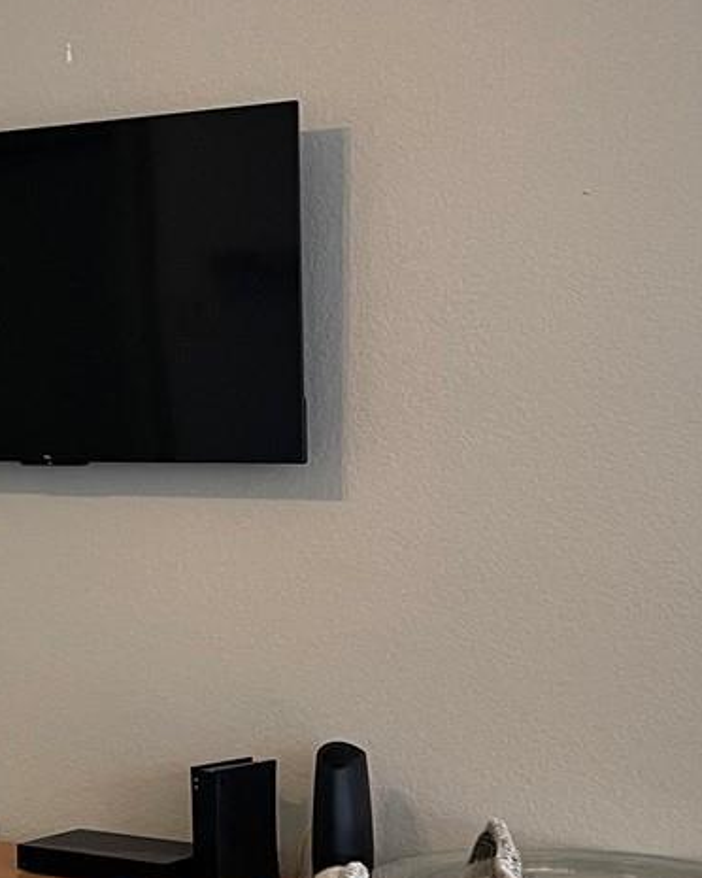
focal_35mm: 84
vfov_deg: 22.7
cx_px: 9
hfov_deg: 17.9
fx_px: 2182
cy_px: 408
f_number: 1.6
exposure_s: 1/60
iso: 200
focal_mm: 5.1
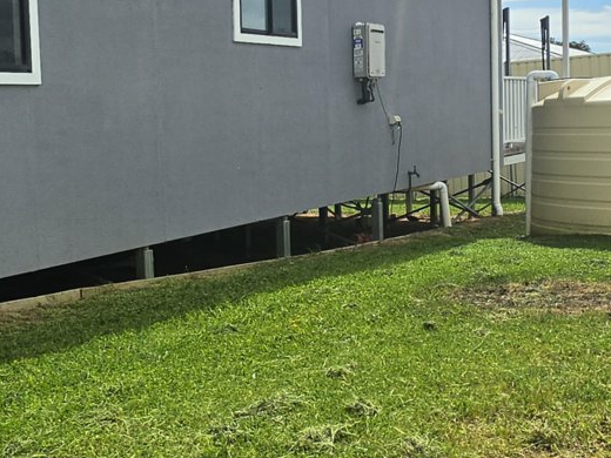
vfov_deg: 30.1
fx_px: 847
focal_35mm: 48
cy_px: 161
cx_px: 278
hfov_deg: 39.6
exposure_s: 1/3952
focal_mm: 2.2
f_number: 1.9
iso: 32
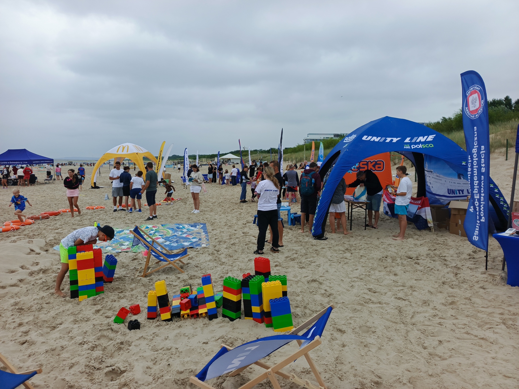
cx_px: 260
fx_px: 360
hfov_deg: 71.6
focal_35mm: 24
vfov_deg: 56.8
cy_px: 194
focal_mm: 5.25
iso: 50
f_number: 1.75
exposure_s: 1/233
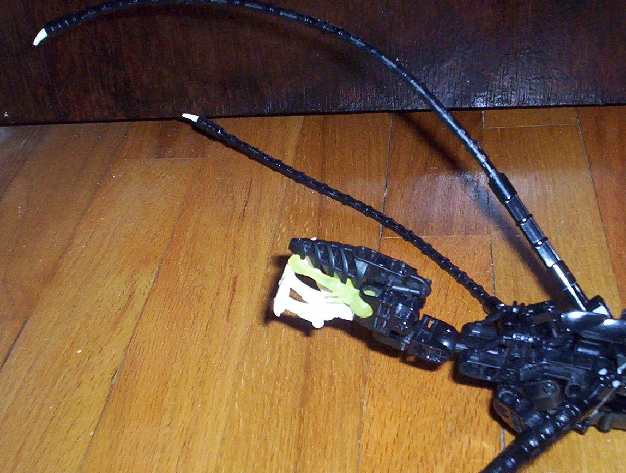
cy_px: 278
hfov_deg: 35.4
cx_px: 350
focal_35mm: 54
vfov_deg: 27.1
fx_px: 979
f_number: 4.5
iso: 140
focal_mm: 4.99
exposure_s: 1/60
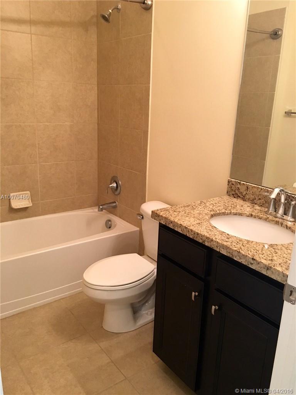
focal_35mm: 29
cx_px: 148
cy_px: 198
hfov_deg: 48.2
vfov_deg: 61.7
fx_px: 331
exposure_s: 1/30
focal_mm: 4.15
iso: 125
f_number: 2.2
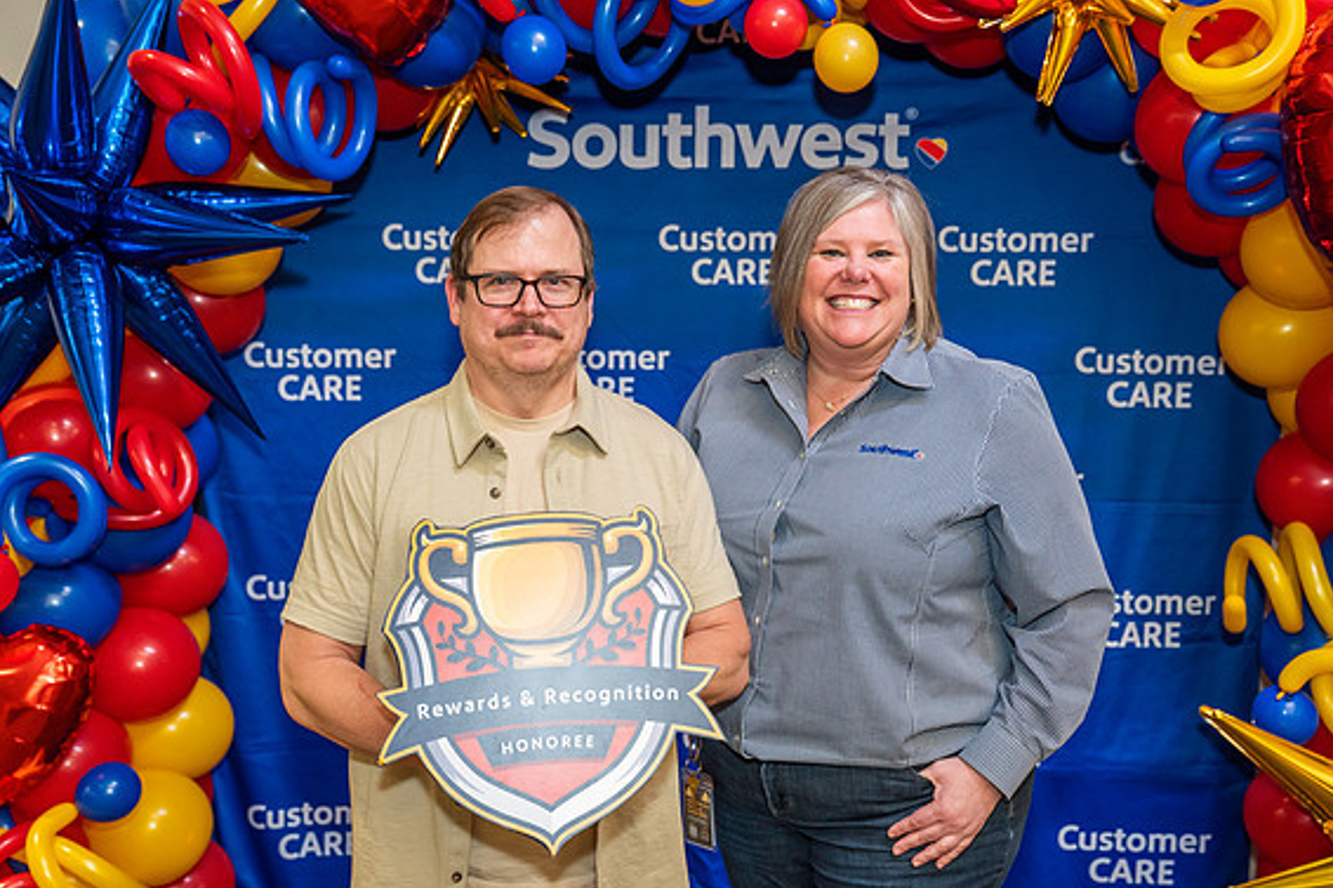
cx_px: 662
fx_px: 1481
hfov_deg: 48.5
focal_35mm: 40
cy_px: 444
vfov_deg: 33.4
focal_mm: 39
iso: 1250
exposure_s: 1/160
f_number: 4
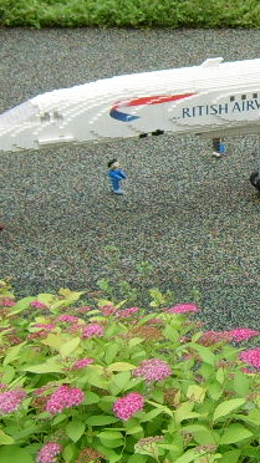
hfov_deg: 12.4
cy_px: 117
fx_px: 1141
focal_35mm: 93
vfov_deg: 22.7
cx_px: 388
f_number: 4
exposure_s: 1/148
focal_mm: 8.13
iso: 50
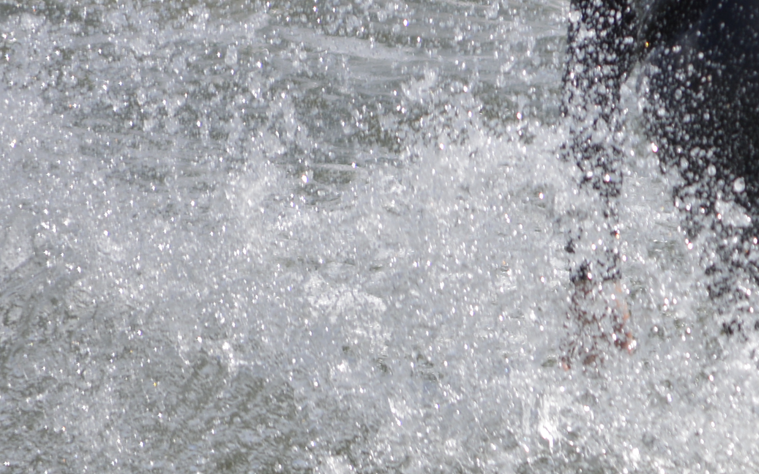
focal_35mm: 953
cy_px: 187
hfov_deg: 2.2
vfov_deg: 1.4
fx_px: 19714
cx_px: 1156
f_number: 8
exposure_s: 1/1000
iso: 200
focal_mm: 200
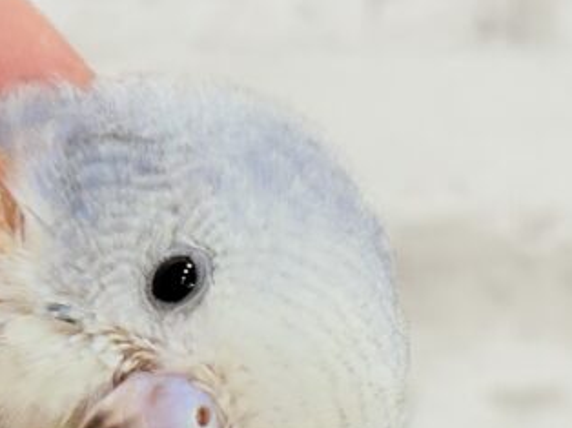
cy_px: 543
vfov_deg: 7.4
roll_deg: +0.1
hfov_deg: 9.9
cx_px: 346
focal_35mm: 199
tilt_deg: -7.6
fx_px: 3286
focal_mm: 5.96
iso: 64
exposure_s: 1/100
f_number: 1.6
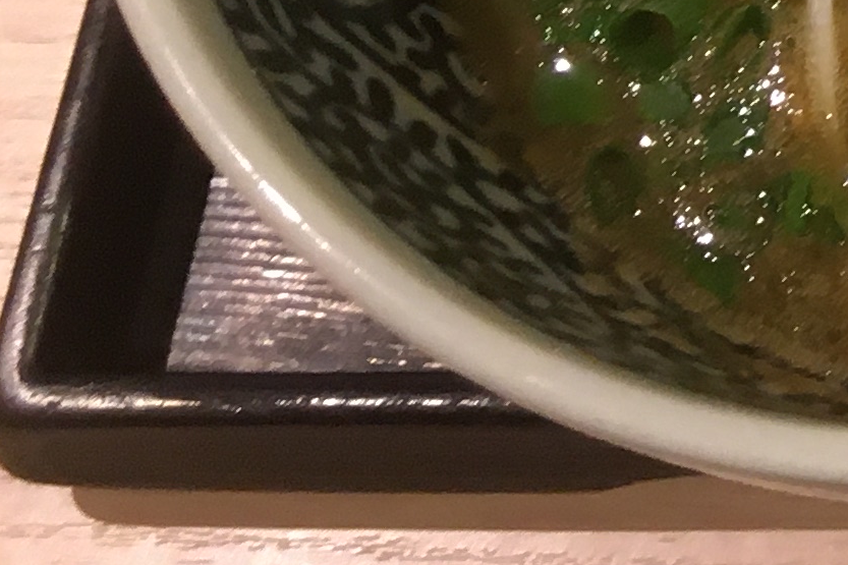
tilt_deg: -57.9
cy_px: -899
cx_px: 1977
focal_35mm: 146
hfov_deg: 11.7
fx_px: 3438
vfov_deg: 8.4
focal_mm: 4.15
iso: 64
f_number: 2.2
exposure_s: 1/30
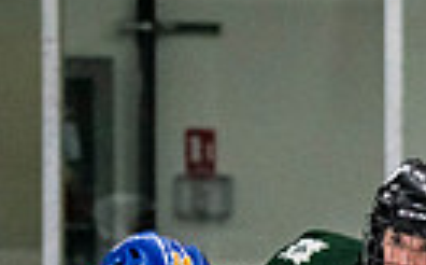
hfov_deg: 3.1
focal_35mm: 666
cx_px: 1249
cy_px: 598
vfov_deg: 2.0
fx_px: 7719
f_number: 3.2
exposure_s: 1/640
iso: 2000
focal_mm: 110
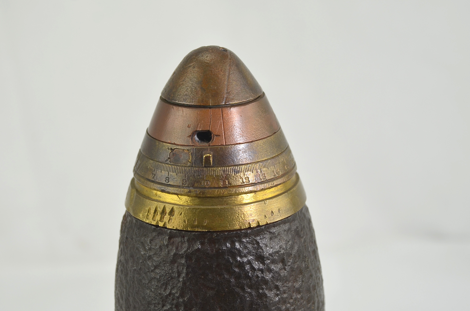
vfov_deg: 14.5
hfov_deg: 21.7
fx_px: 1225
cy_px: 141
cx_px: 206
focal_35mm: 94
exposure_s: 1/125
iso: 200
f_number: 5.6
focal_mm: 50
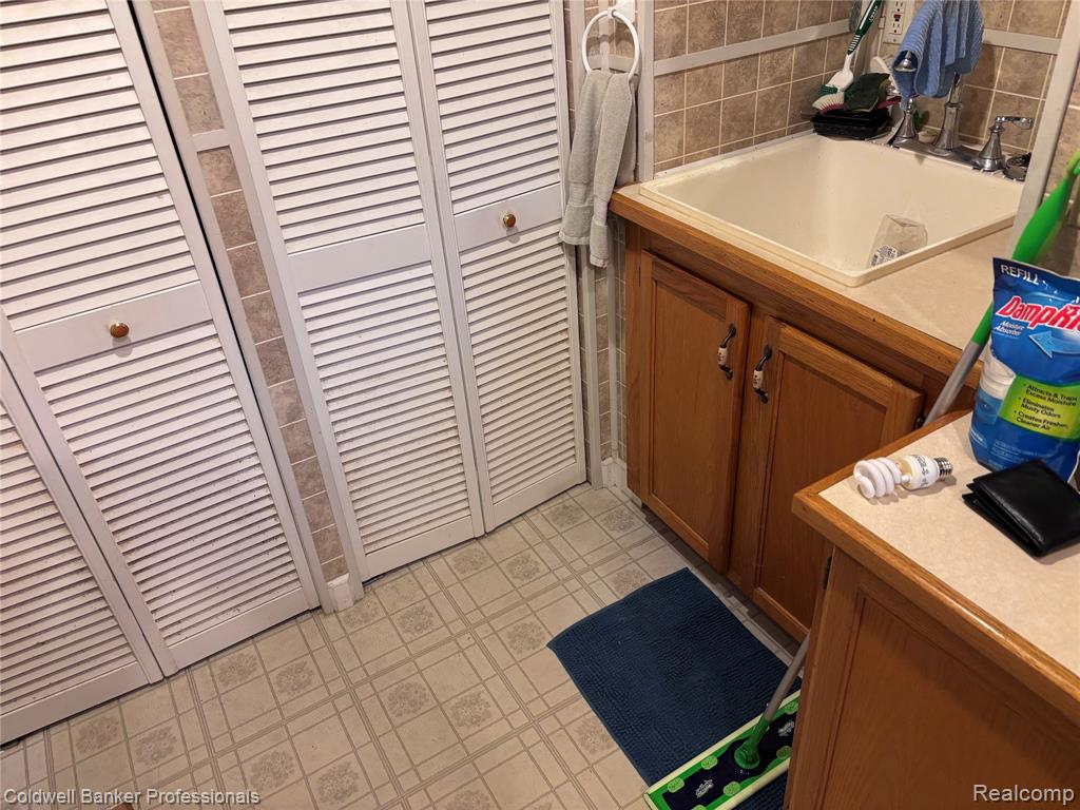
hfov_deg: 67.3
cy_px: 405
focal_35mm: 26
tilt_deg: -32.4
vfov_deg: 53.1
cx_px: 540
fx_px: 811
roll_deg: +4.6
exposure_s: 1/60
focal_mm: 5.96
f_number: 1.6
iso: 250
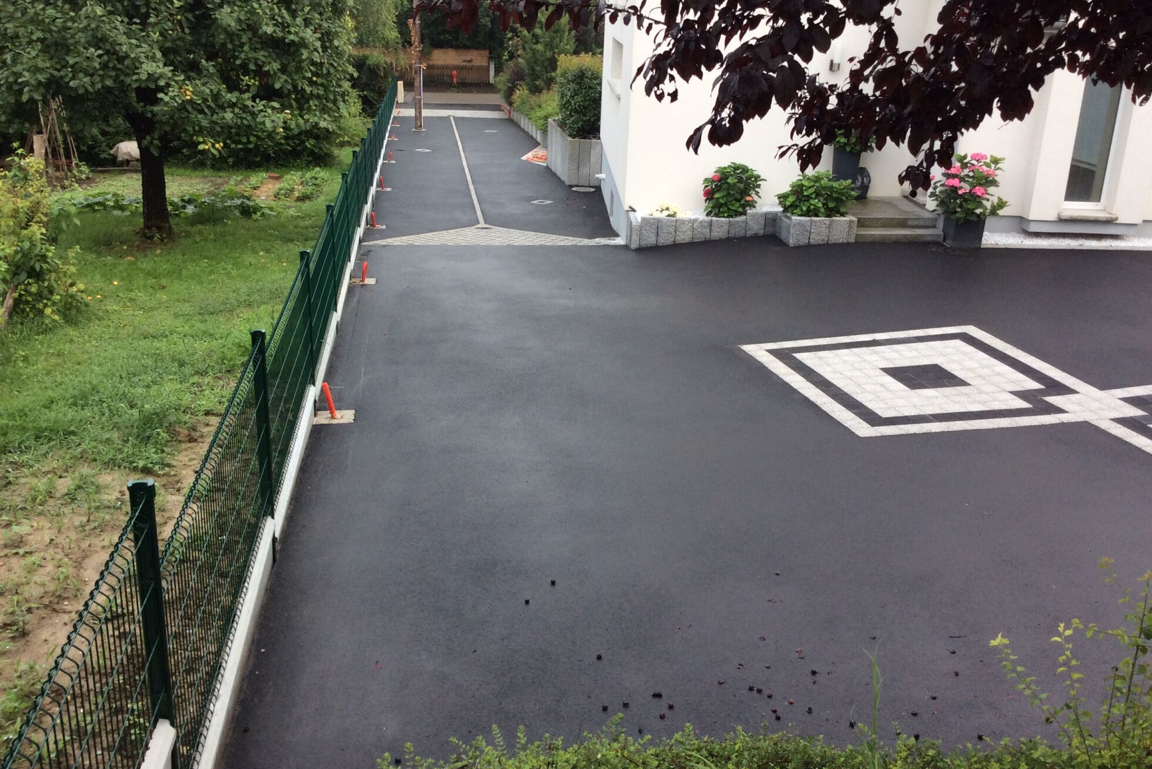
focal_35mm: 35
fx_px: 1120
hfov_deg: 54.4
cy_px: 359
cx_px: 588
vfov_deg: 37.8
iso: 32
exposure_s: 1/161
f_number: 2.4
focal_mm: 3.3
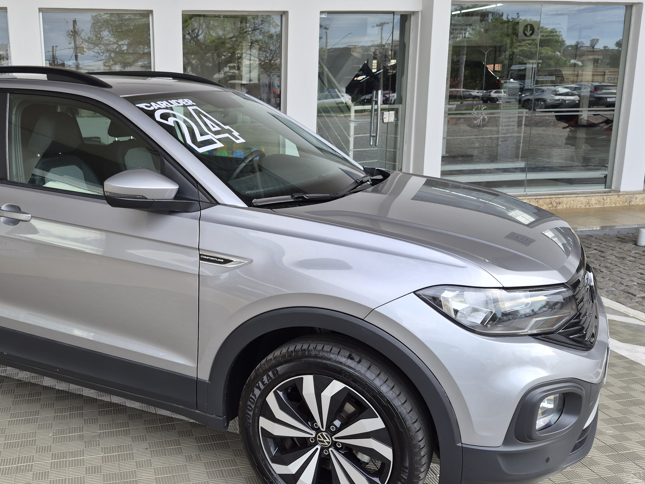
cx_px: 203
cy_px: 234
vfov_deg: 41.8
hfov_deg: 52.7
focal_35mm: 34
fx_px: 633
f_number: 1.8
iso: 32
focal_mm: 5.4
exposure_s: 1/180
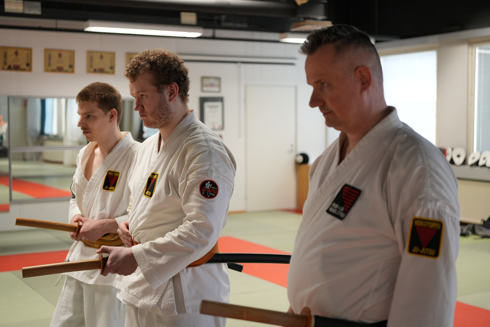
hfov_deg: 37.5
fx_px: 723
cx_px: 245
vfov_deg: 25.5
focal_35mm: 53
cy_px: 164
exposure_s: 1/250
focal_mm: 35.4
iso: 640
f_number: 1.8
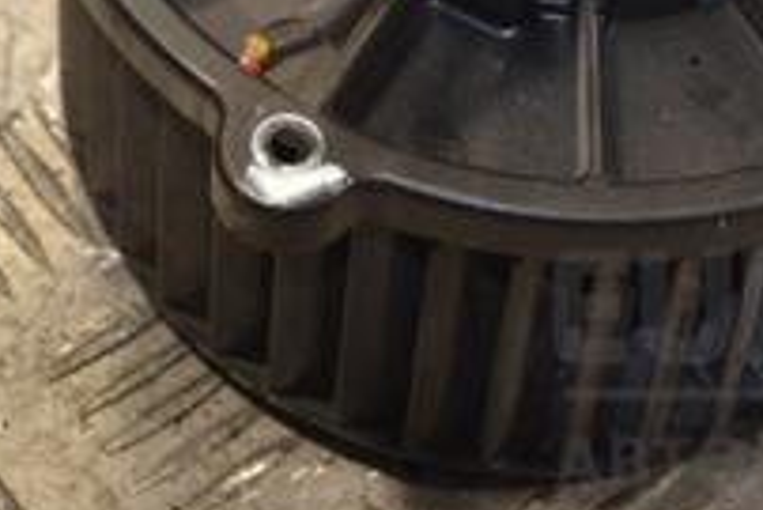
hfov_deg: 10.5
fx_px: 4157
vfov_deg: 6.9
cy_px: -196
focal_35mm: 196
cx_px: 483
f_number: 5.3
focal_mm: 44
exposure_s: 1/100
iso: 400
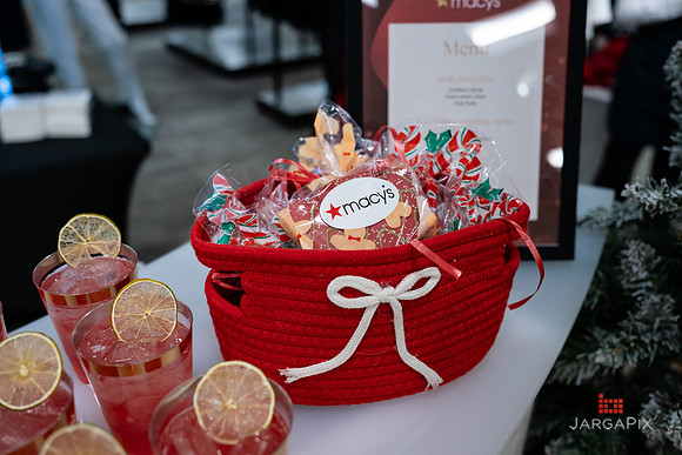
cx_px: 326
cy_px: 237
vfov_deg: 41.8
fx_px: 595
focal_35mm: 31
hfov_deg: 59.6
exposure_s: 1/160
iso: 500
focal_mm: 28.5
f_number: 3.2
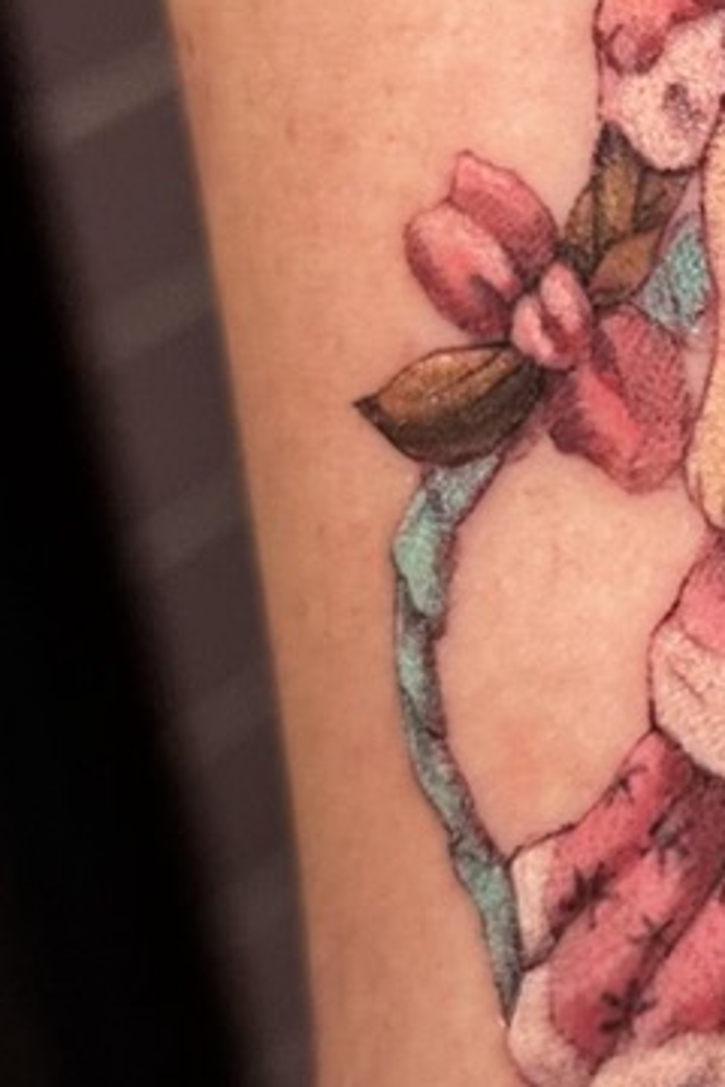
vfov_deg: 18.2
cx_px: 1048
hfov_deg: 11.9
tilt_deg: -30.6
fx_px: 3353
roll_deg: +3.1
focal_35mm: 111
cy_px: 181
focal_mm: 6.86
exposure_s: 1/60
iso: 200
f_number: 1.78
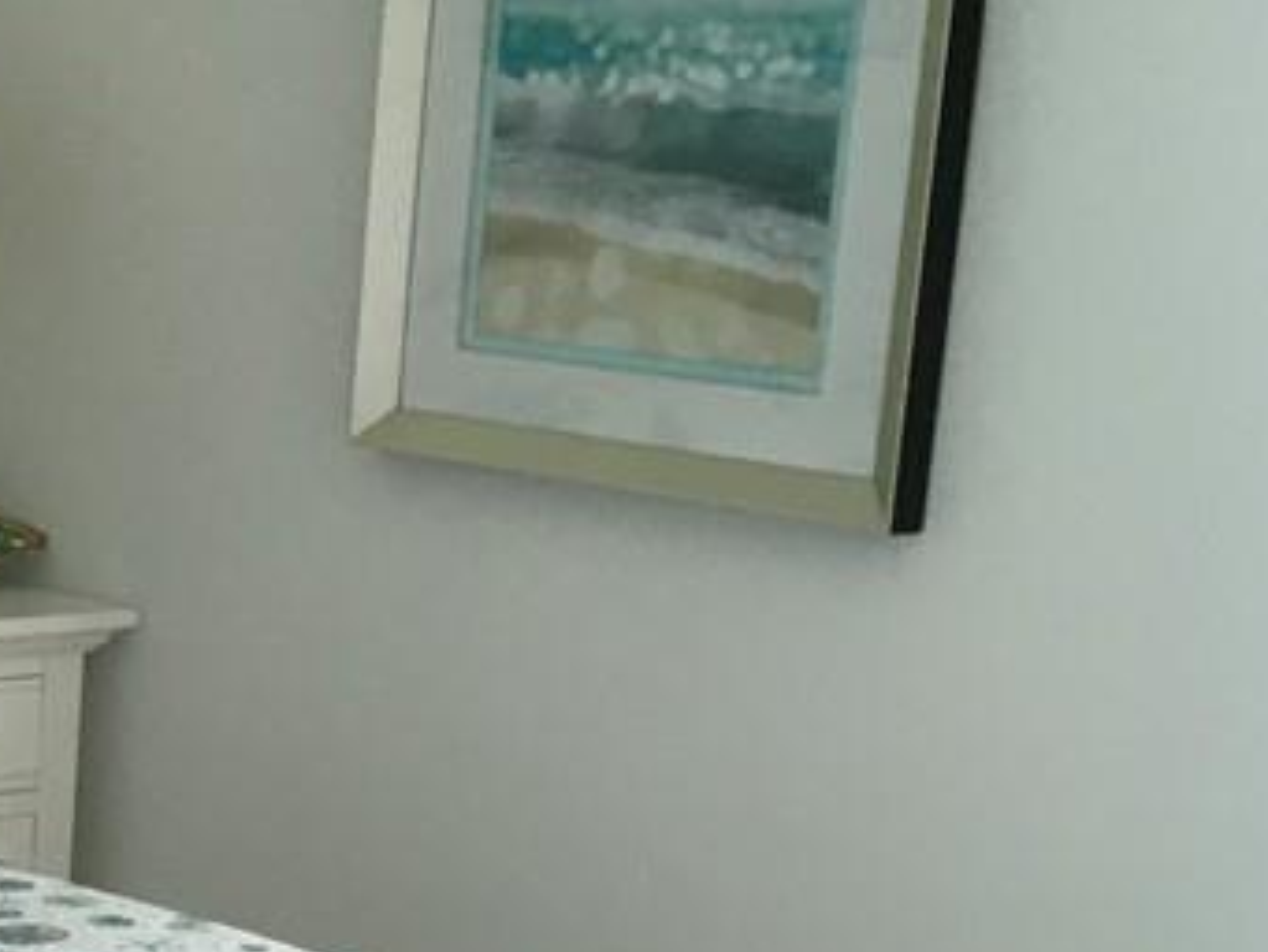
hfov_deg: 20.0
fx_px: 3188
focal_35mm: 87
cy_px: 703
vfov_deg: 16.9
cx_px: -532
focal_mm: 4.15
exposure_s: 1/30
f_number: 2.2
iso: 25
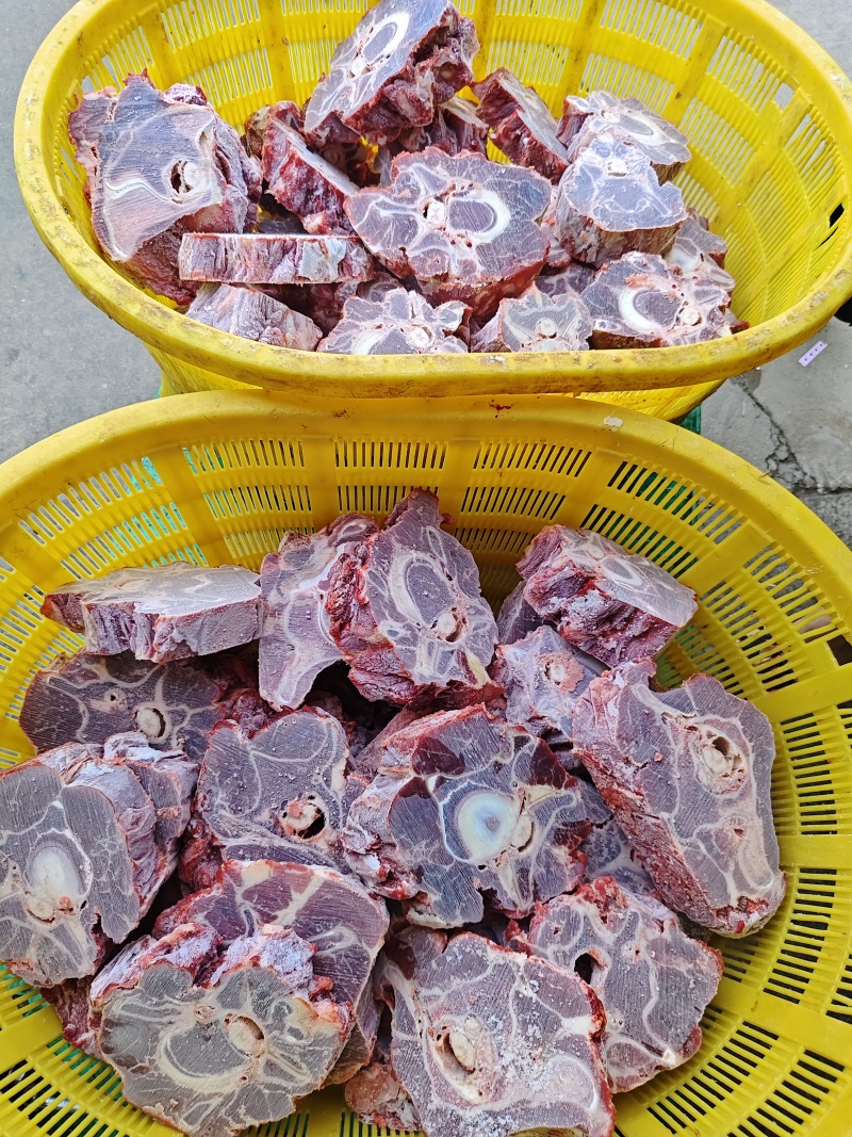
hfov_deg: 58.9
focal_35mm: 23
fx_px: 755
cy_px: 568
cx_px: 426
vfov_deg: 73.9
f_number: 1.88
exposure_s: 1/100
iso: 144
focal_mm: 5.56
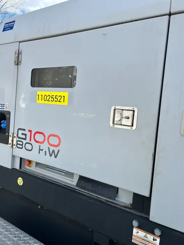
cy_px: 122
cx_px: 92
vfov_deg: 67.3
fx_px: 184
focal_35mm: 26
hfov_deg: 53.1
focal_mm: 5.7
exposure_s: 1/2008
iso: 50
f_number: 1.5
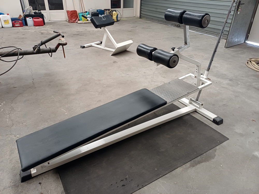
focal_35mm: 25
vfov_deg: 54.9
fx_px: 187
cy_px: 97
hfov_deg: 69.4
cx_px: 130
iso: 250
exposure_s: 1/33.3
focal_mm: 4.65
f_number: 1.8
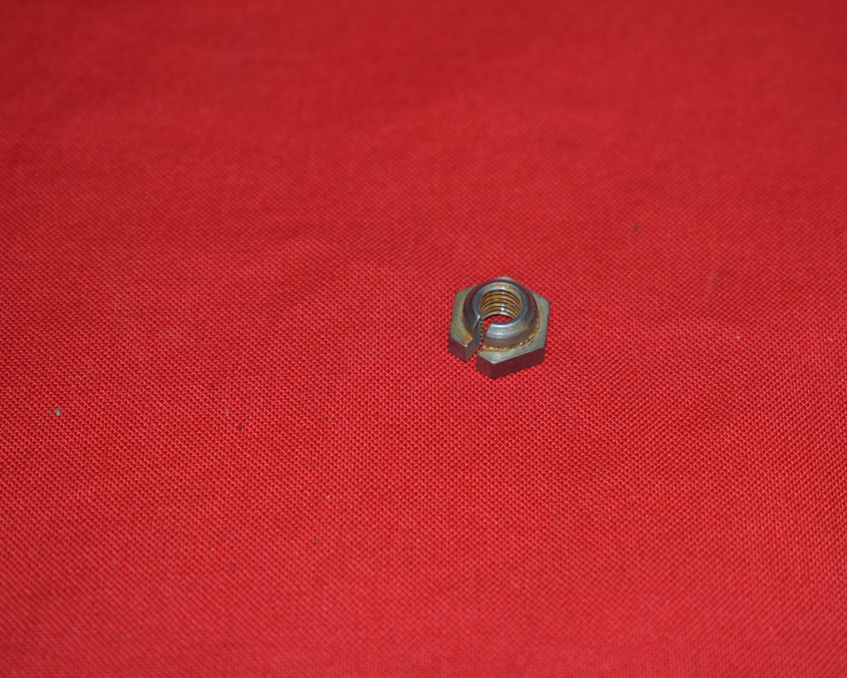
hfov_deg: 20.5
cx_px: 485
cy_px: 338
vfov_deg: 16.4
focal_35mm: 94
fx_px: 2346
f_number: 5.6
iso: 160
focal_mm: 55
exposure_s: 1/25
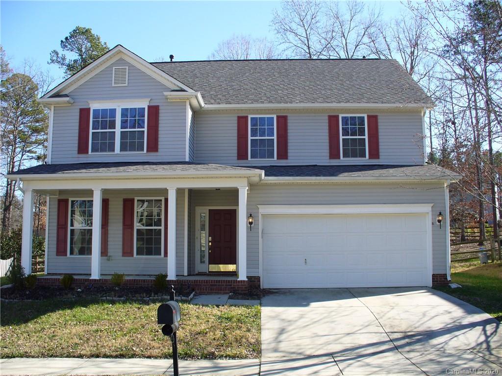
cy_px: 188
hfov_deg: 50.1
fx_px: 537
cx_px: 251
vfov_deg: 38.7
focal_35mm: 37
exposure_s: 1/160
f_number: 5.6
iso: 80
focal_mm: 6.1
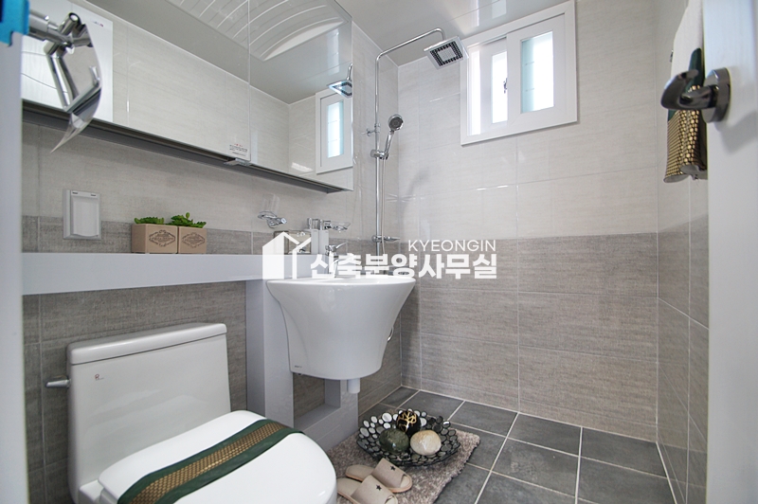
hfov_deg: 100.4
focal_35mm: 15
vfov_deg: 77.2
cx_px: 379
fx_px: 316
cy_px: 252
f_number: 4
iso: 400
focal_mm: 10
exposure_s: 1/40
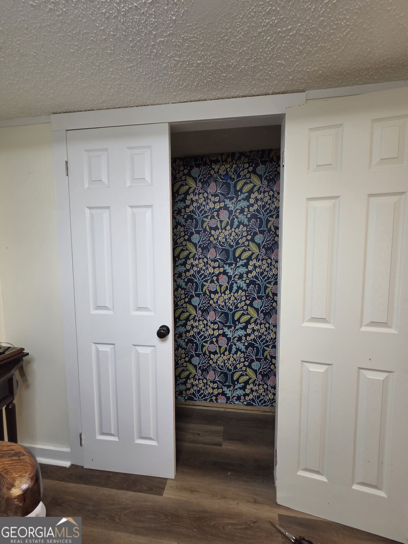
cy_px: 272
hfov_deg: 89.9
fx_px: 204
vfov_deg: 106.2
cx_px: 204
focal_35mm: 13
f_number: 2.2
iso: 400
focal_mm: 2.2
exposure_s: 1/60
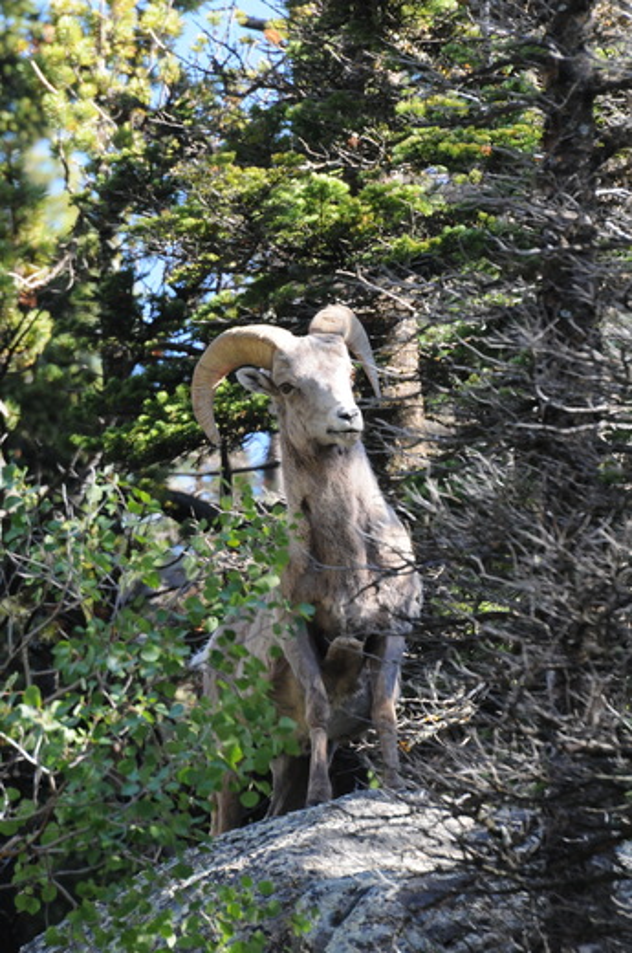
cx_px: 316
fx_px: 11889
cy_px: 476
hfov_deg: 3.0
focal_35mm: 450
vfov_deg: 4.6
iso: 800
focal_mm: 300
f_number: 10
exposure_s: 1/160
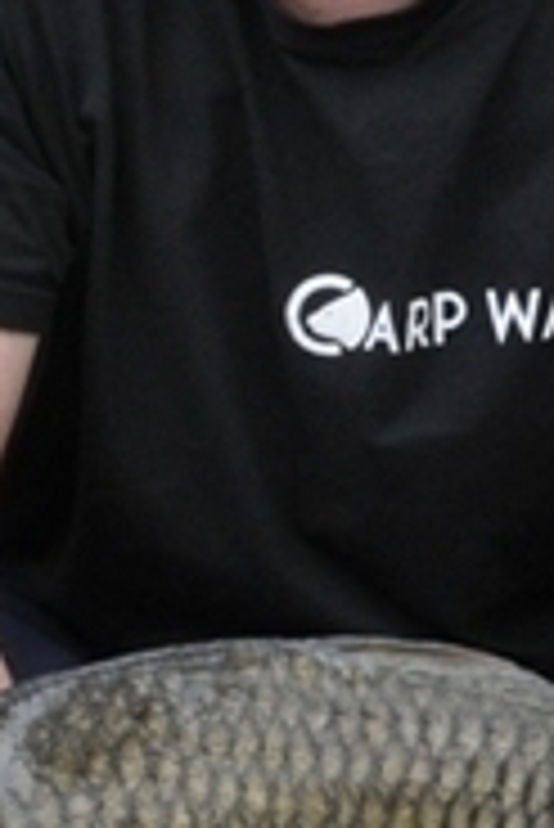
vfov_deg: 12.6
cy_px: 317
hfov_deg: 8.3
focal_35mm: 163
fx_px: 3746
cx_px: -261
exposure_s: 1/160
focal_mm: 21
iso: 800
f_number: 7.1
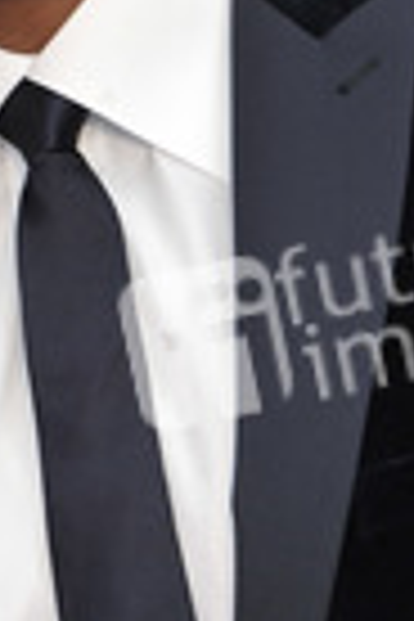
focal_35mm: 872
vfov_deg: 2.4
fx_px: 15041
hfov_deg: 1.6
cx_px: -56
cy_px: 99
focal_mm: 300
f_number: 7.1
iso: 1000
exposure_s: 1/250
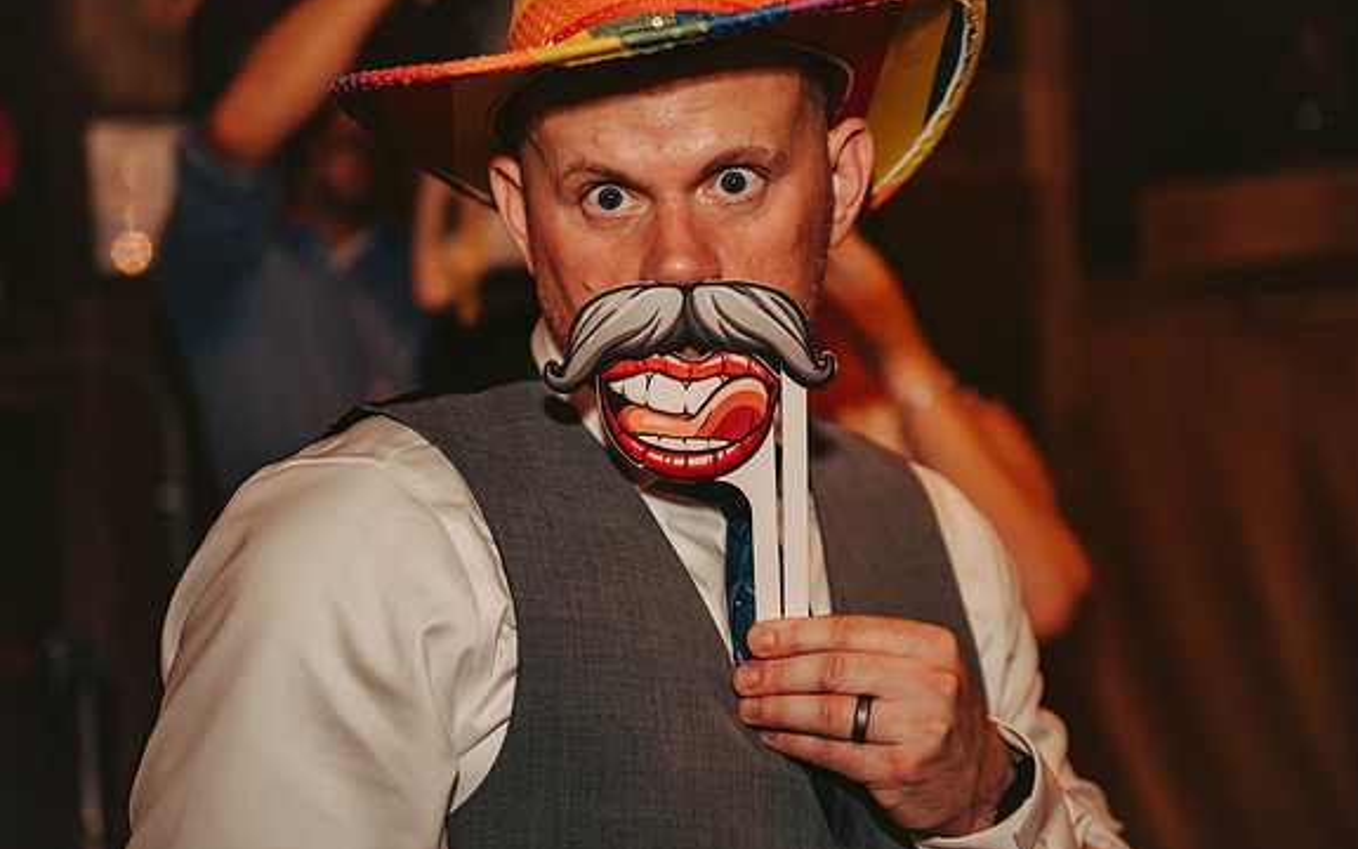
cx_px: 681
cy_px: 397
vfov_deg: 16.9
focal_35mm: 77
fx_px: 2850
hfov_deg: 26.8
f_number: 2.8
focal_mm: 75
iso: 1250
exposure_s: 1/125
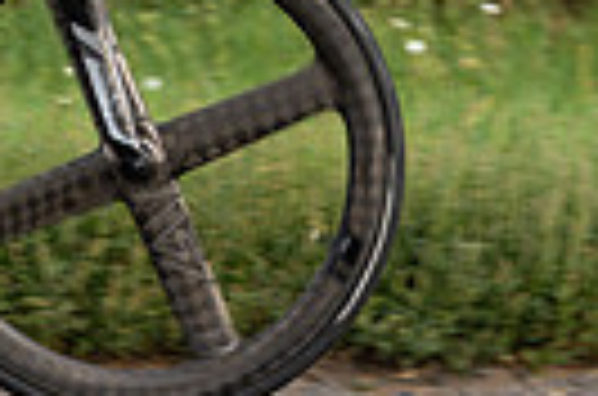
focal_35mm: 329
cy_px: -380
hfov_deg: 6.3
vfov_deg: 4.1
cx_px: 144
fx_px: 5452
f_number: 4
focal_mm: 74
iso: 125
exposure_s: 1/640
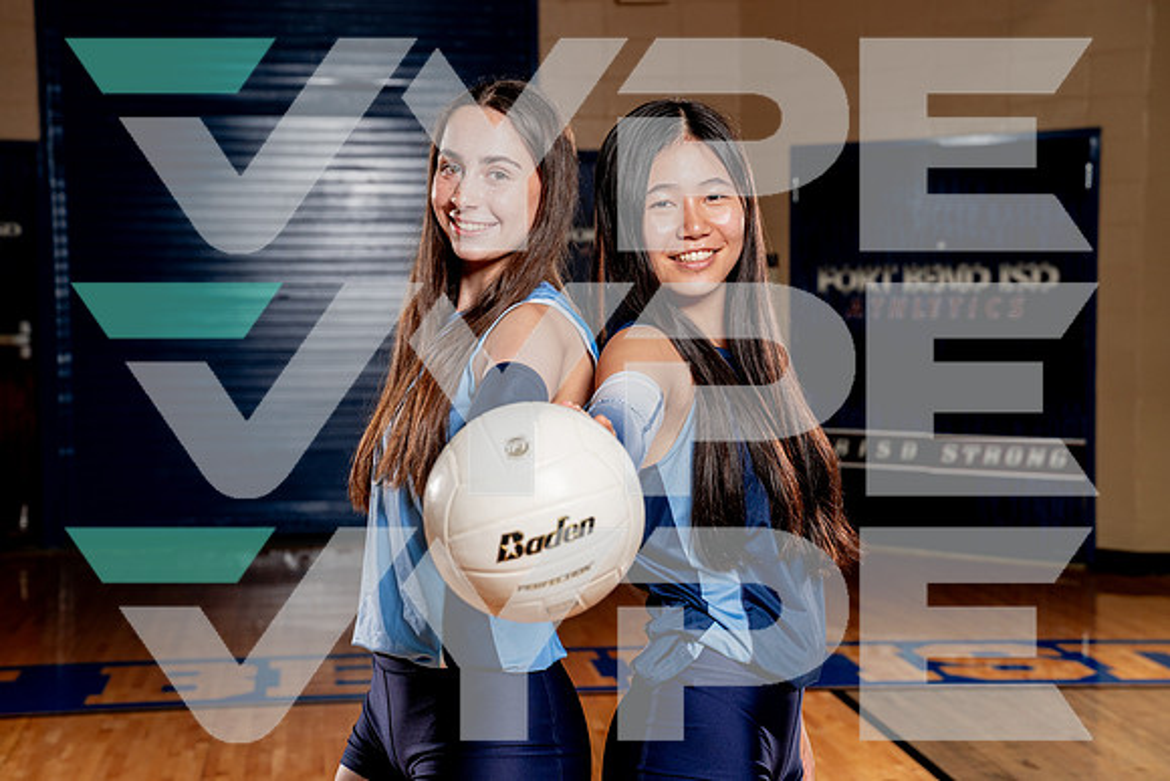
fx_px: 2275
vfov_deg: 19.5
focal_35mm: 70
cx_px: 585
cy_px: 390
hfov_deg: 28.8
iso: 200
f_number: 5.6
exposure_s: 1/250
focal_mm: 70
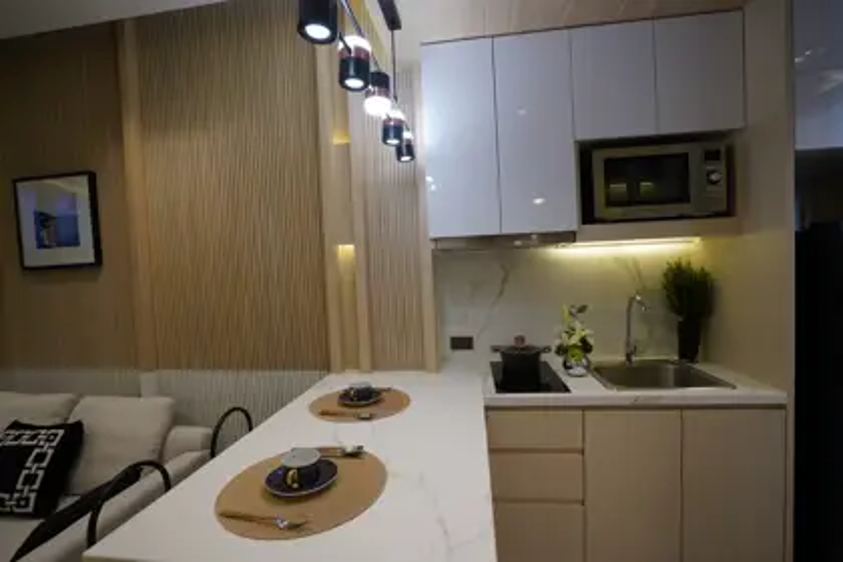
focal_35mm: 16
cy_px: 281
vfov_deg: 73.7
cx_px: 422
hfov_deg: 96.7
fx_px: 375
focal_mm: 16
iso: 800
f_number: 4
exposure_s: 1/100
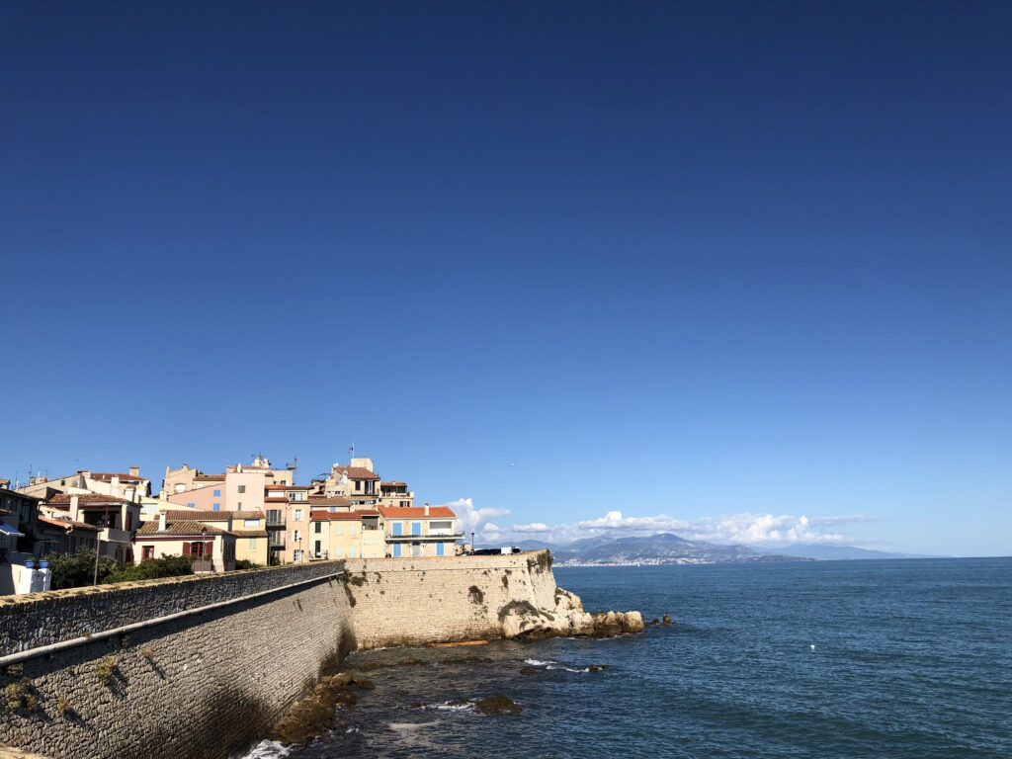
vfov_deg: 49.7
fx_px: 819
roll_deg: +2.9
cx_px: 506
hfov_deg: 63.4
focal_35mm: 28
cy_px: 380
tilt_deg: +11.2
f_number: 1.8
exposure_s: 1/3205
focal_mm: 3.99
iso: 20
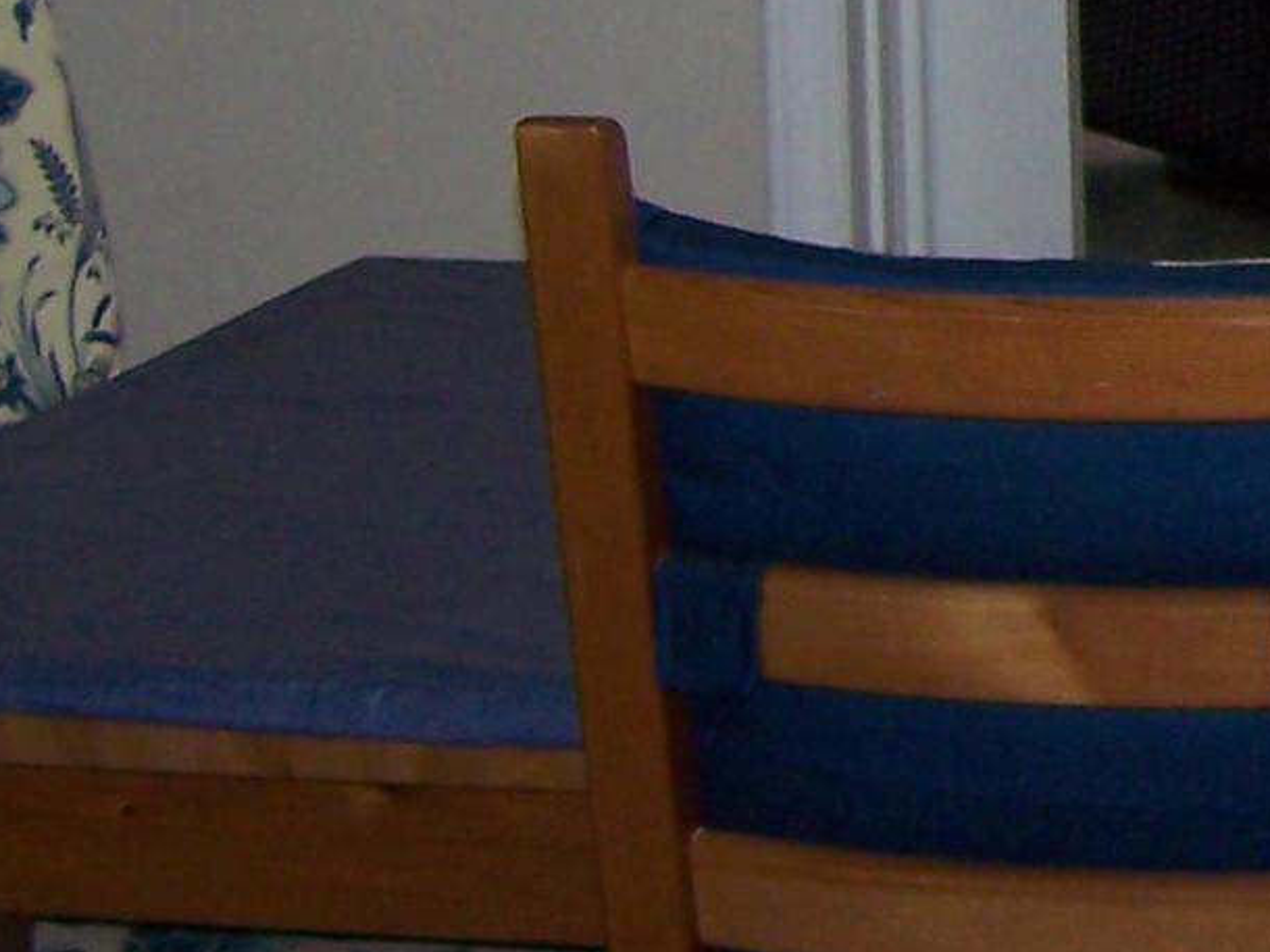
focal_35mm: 187
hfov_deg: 10.0
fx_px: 6858
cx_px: 2274
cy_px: -131
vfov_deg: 7.9
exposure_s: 1/60
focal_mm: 6.3
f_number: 2.8
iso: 80
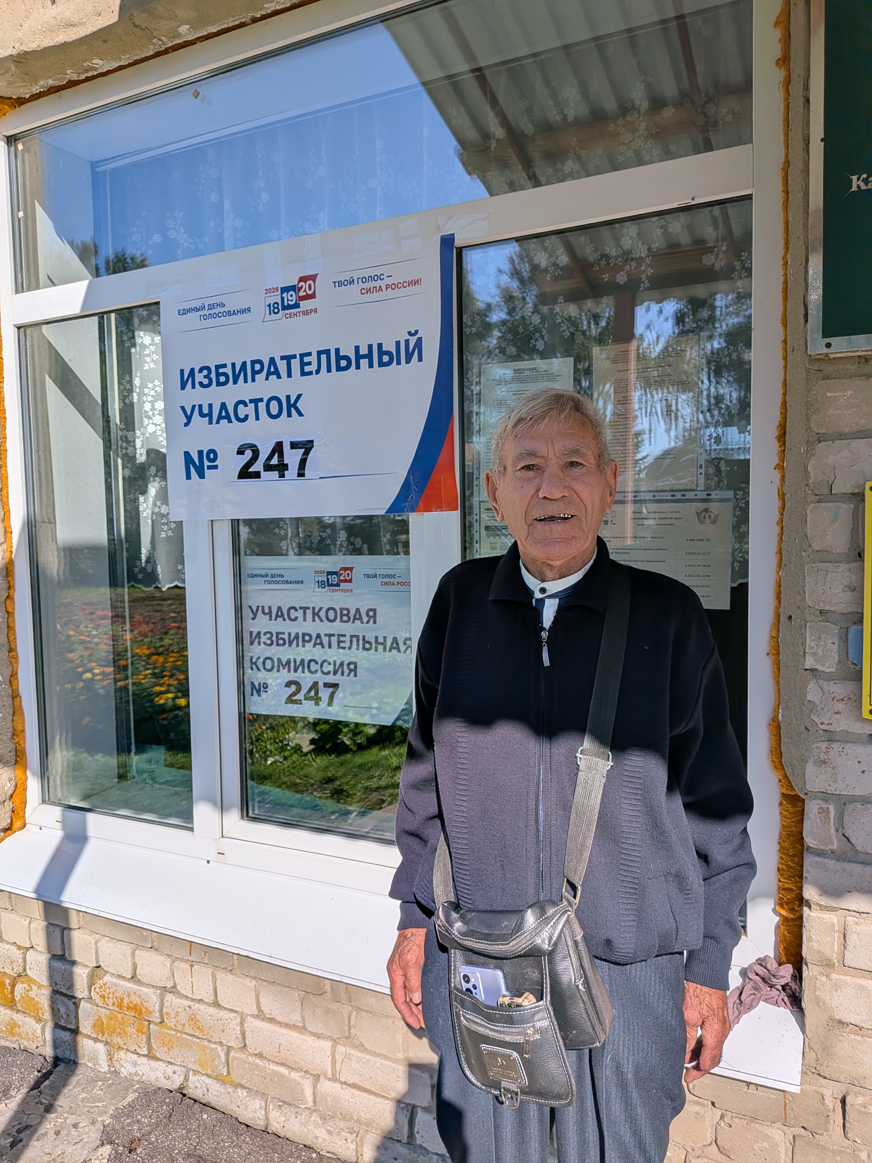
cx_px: 436
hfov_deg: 56.8
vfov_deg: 71.6
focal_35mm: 24
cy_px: 582
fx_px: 806
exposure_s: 1/2809
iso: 29
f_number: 1.7
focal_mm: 4.53
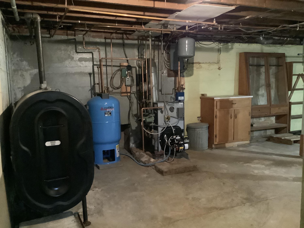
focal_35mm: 31
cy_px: 114
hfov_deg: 58.4
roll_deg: +0.6
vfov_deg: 45.4
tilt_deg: -7.6
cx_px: 152
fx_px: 272
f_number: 2.4
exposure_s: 1/15
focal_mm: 3.3
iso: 800
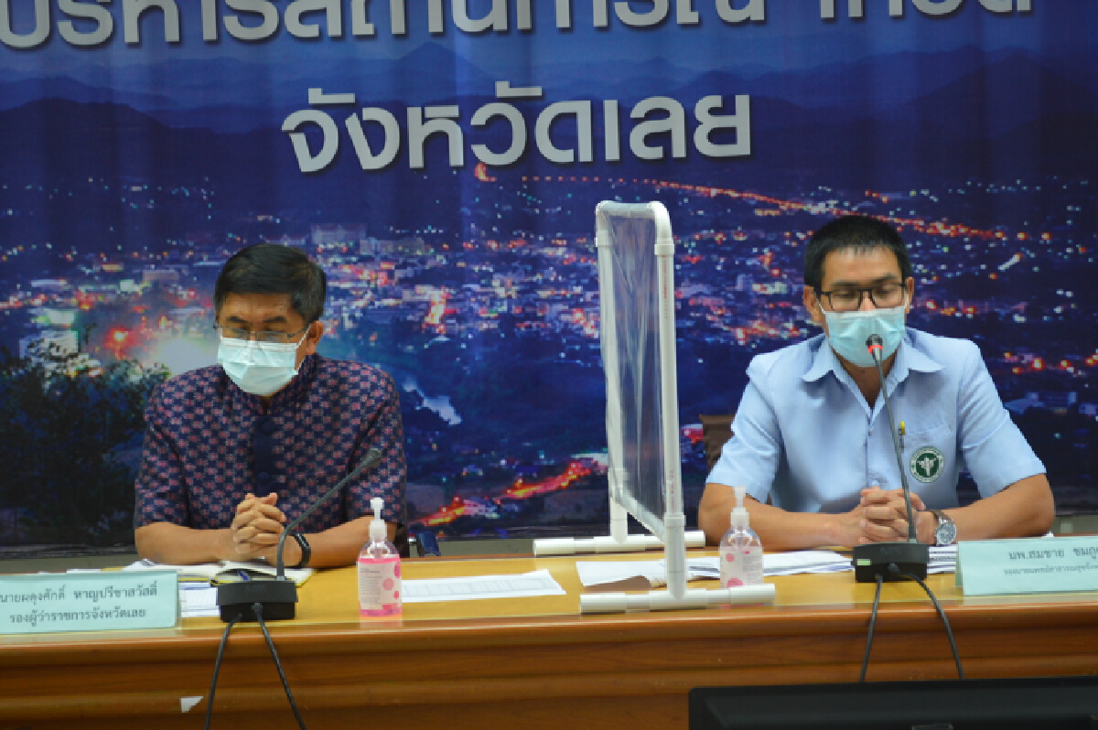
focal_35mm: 82
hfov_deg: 24.6
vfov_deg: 16.5
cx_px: 549
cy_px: 365
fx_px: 2514
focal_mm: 55
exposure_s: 1/15
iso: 500
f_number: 5.6
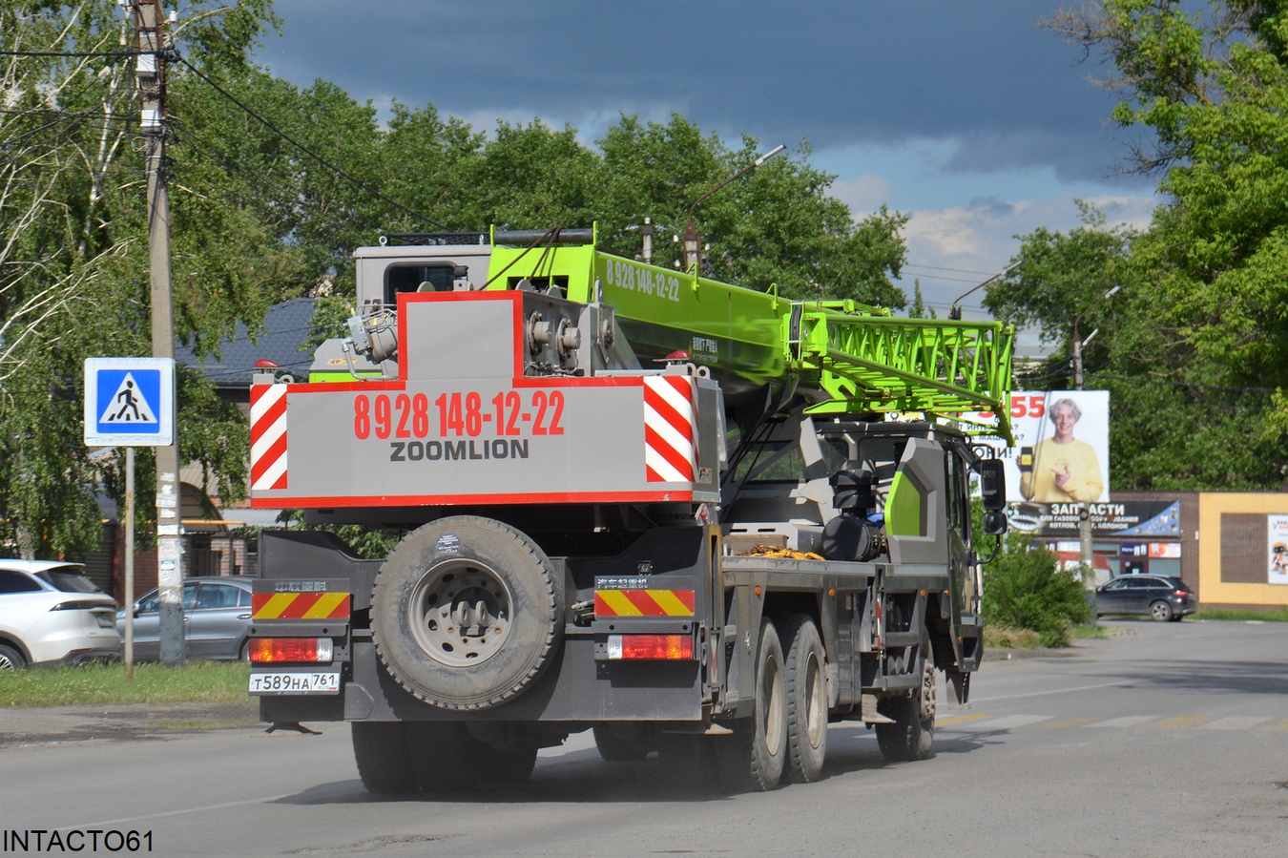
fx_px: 4023
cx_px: 644
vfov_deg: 12.2
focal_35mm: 112
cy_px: 429
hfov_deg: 18.2
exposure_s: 1/2000
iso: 400
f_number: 8
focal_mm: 75
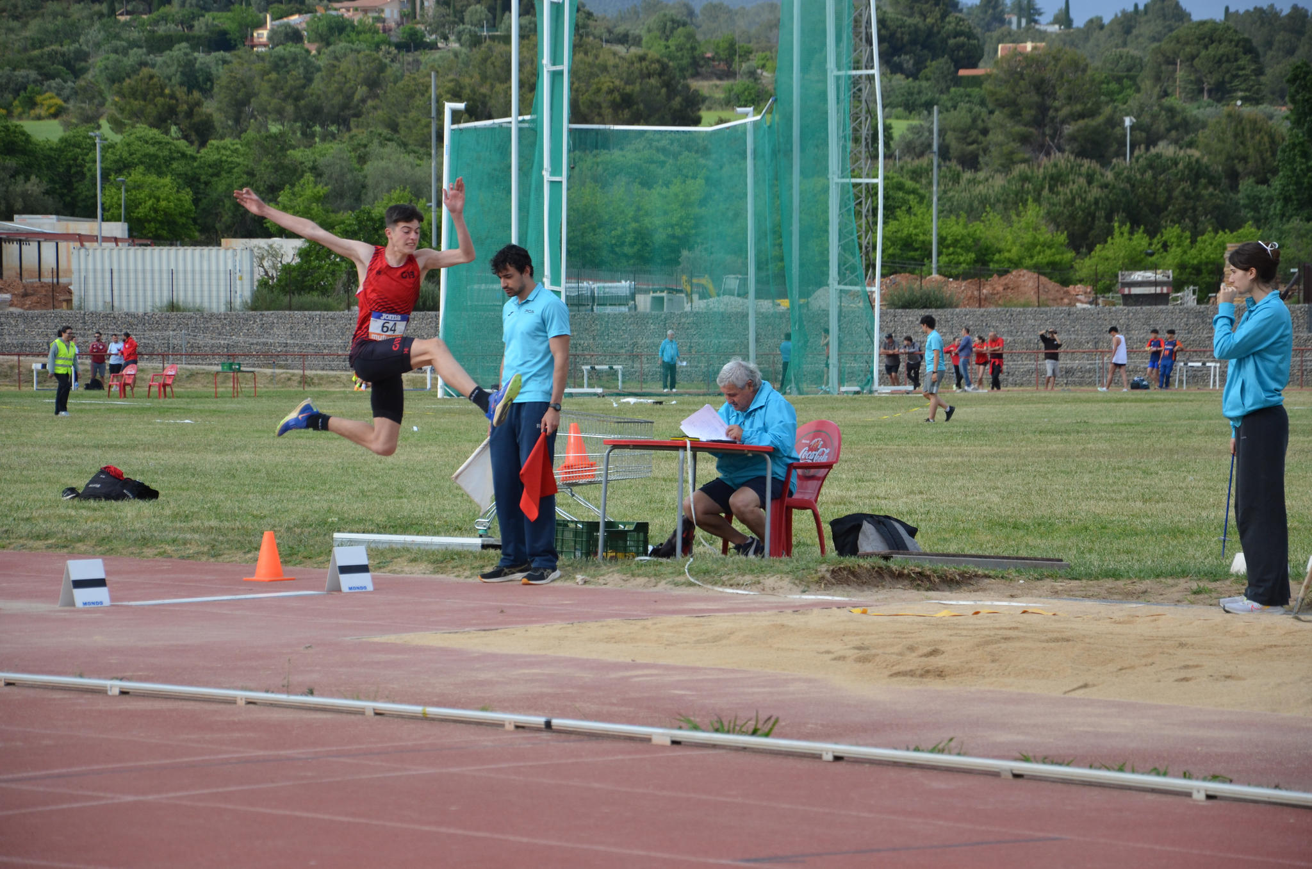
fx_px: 5018
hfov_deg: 14.9
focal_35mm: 138
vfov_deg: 9.9
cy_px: 434
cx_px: 656
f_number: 5.6
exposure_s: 1/1250
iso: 400
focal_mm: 92
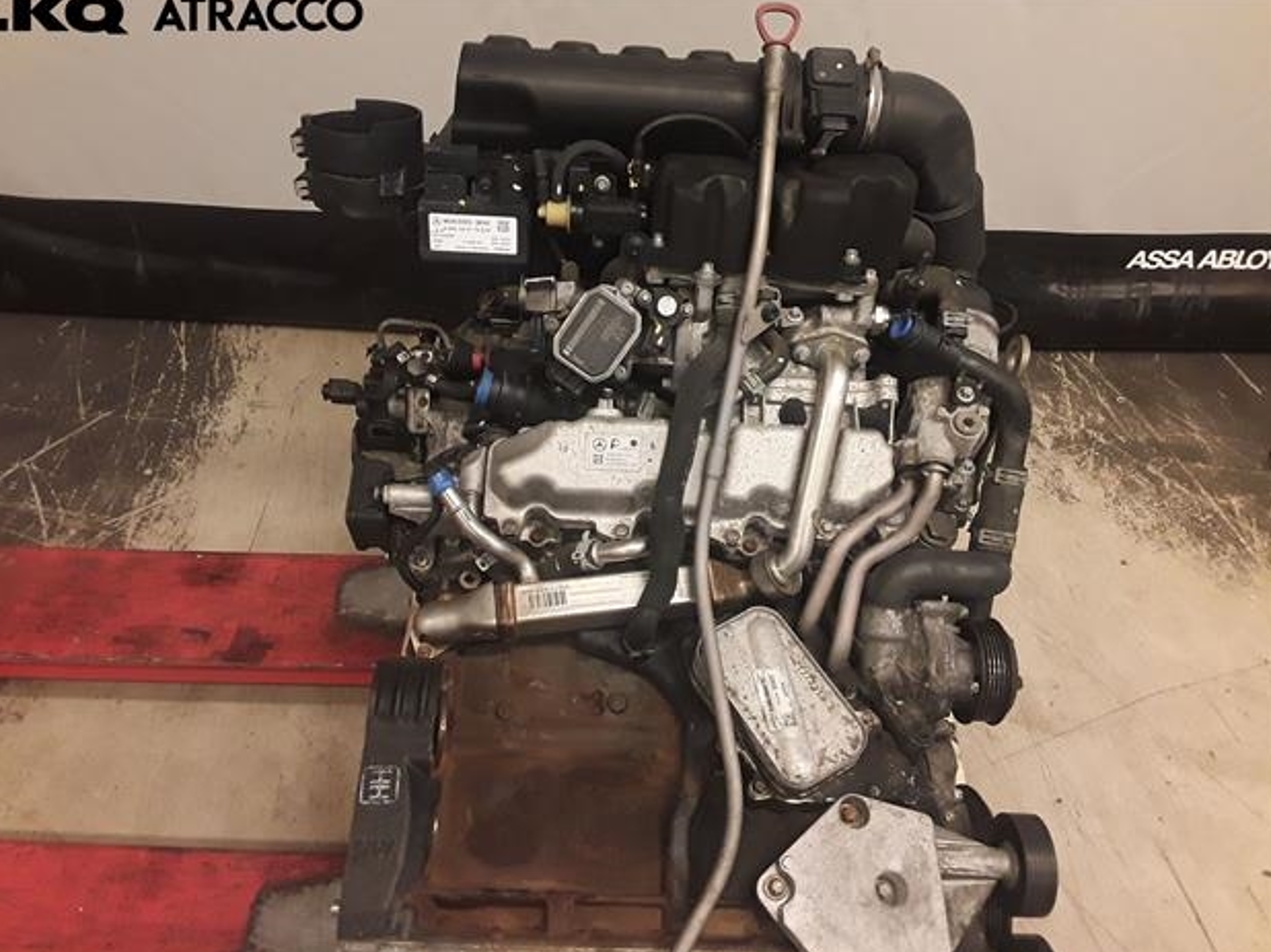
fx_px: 1064
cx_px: 625
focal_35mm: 29
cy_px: 485
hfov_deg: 61.7
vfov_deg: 48.2
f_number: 1.9
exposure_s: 1/50
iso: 125
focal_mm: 2.91
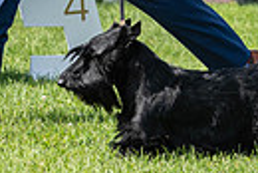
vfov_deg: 2.9
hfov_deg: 4.3
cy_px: -92
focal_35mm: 475
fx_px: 3408
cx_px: 147
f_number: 4
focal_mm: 98
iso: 800
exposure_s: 1/2000
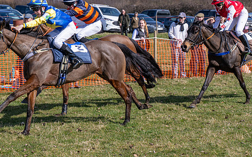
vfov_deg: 11.9
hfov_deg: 18.9
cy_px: 61
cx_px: 157
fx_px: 755
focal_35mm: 110
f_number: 5
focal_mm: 70
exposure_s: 1/1600
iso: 200
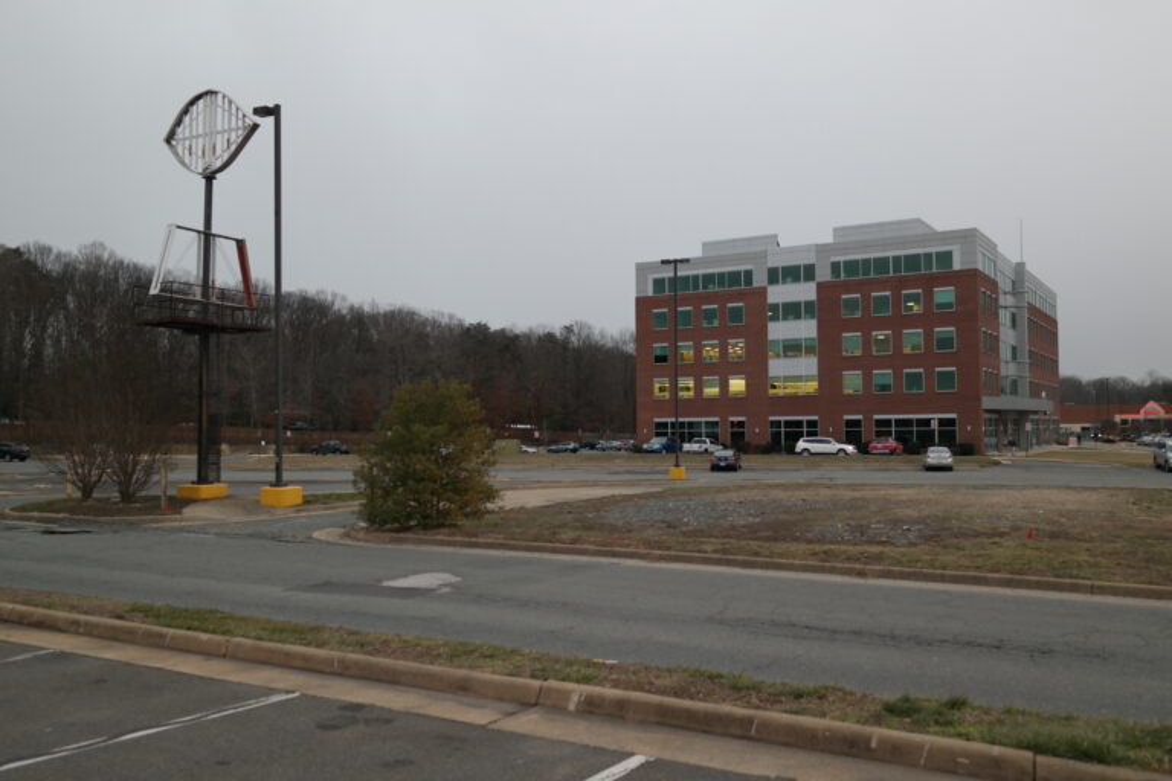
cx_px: 586
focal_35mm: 30
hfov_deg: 61.9
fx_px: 977
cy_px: 390
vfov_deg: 43.6
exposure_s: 1/60
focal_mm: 20
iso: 200
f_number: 3.5
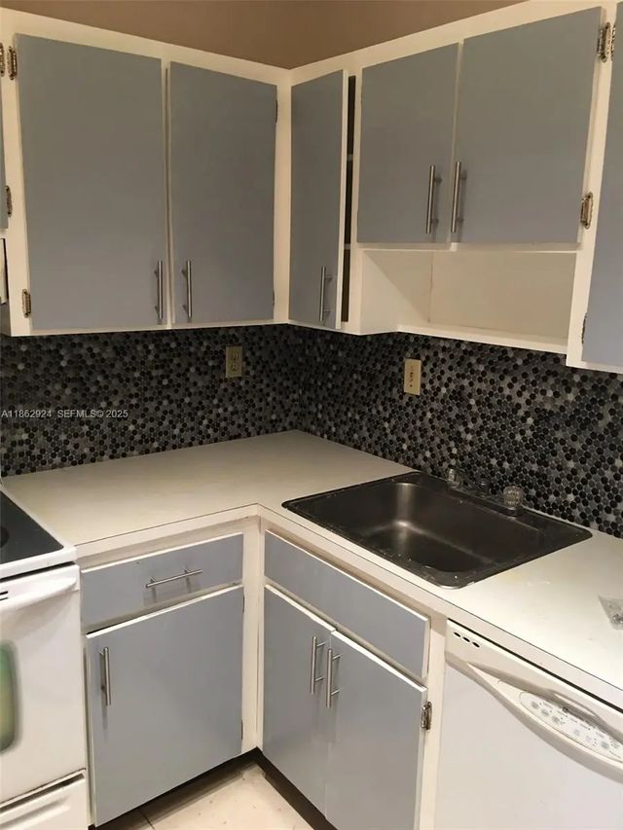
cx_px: 312
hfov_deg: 48.2
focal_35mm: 29
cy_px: 415
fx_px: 696
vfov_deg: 61.7
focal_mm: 4.15
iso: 50
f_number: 2.2
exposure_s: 1/15
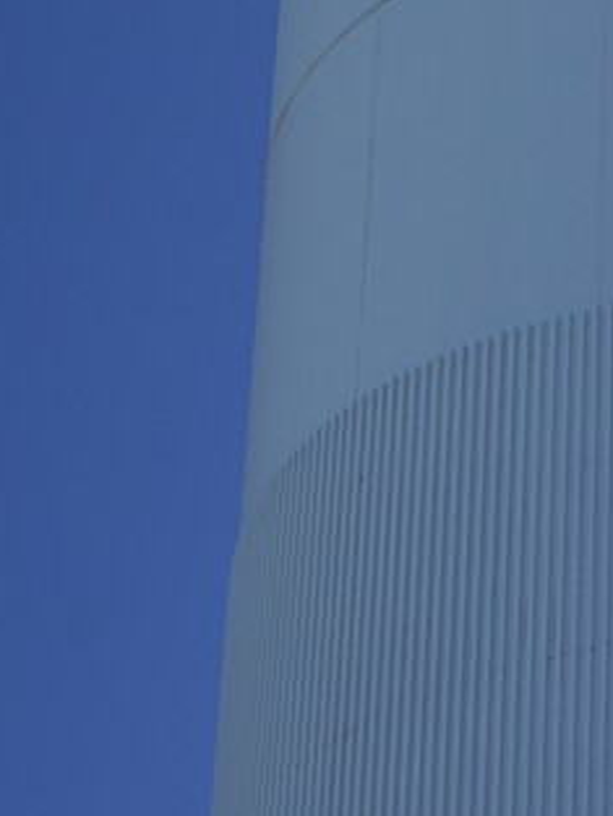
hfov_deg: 6.9
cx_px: 723
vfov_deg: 8.8
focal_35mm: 215
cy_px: -717
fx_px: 5073
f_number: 9
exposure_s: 1/100
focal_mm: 35
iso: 100
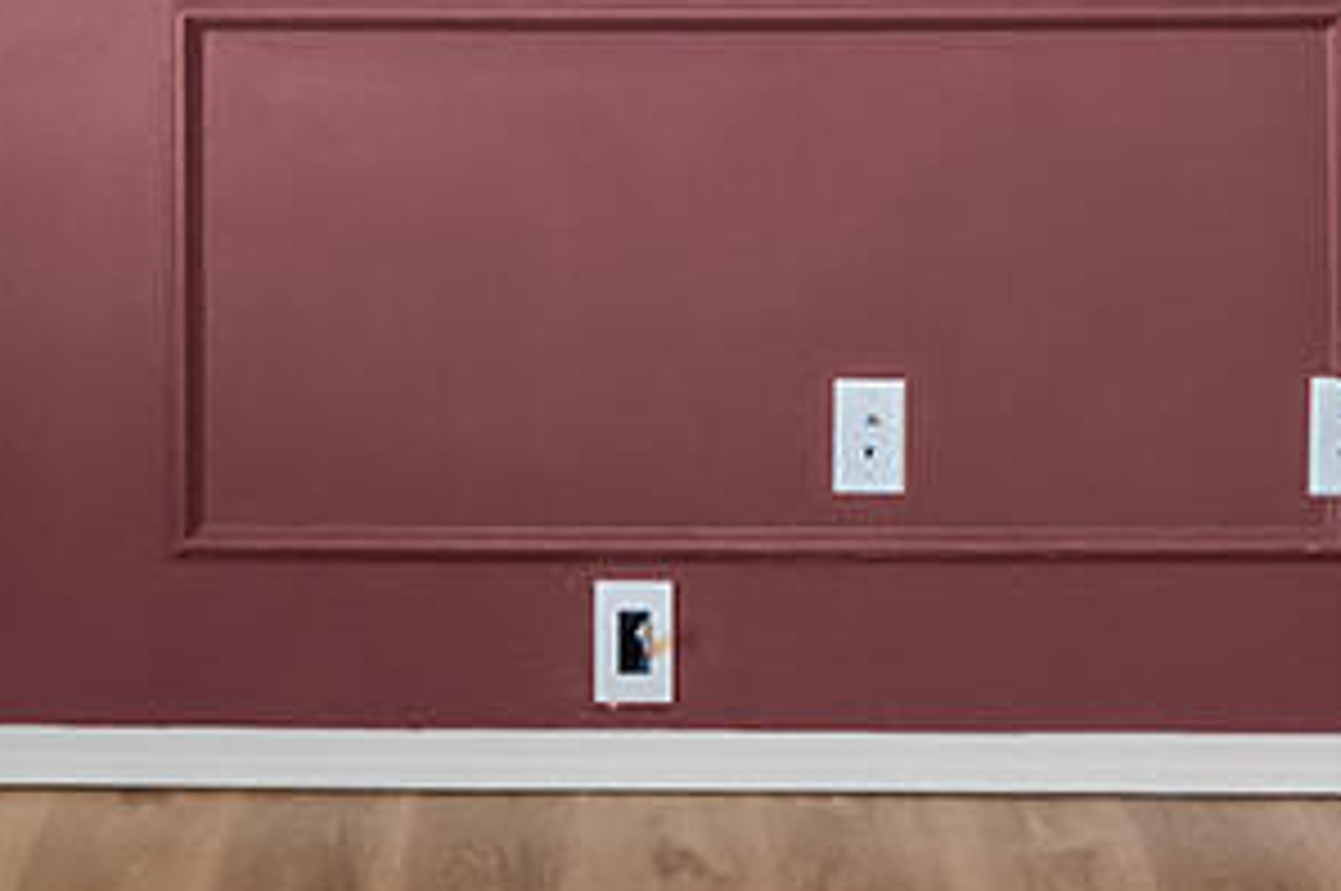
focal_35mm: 86
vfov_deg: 14.2
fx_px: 3200
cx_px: 580
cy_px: -677
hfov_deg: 23.7
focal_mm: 16
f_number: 2.8
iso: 1600
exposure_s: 1/30
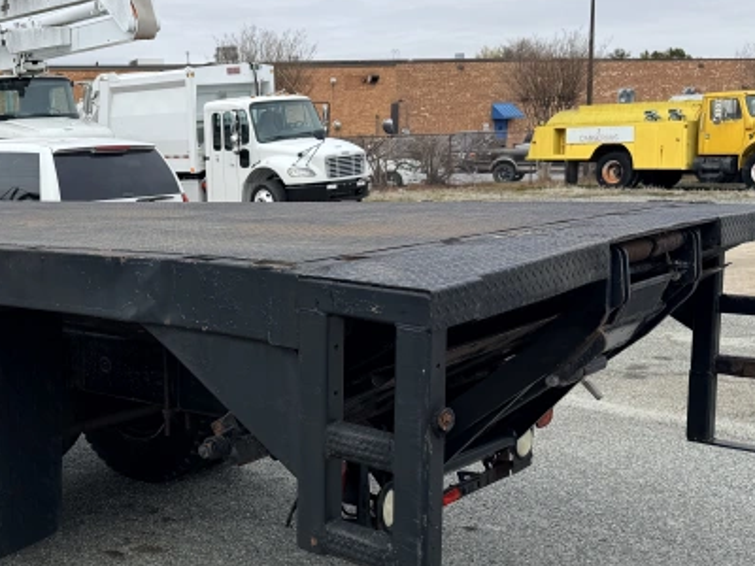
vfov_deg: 30.3
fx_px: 1047
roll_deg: +1.5
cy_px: 281
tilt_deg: -6.8
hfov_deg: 37.7
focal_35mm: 48
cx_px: 115
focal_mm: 6.76
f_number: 1.78
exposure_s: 1/4167
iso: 80
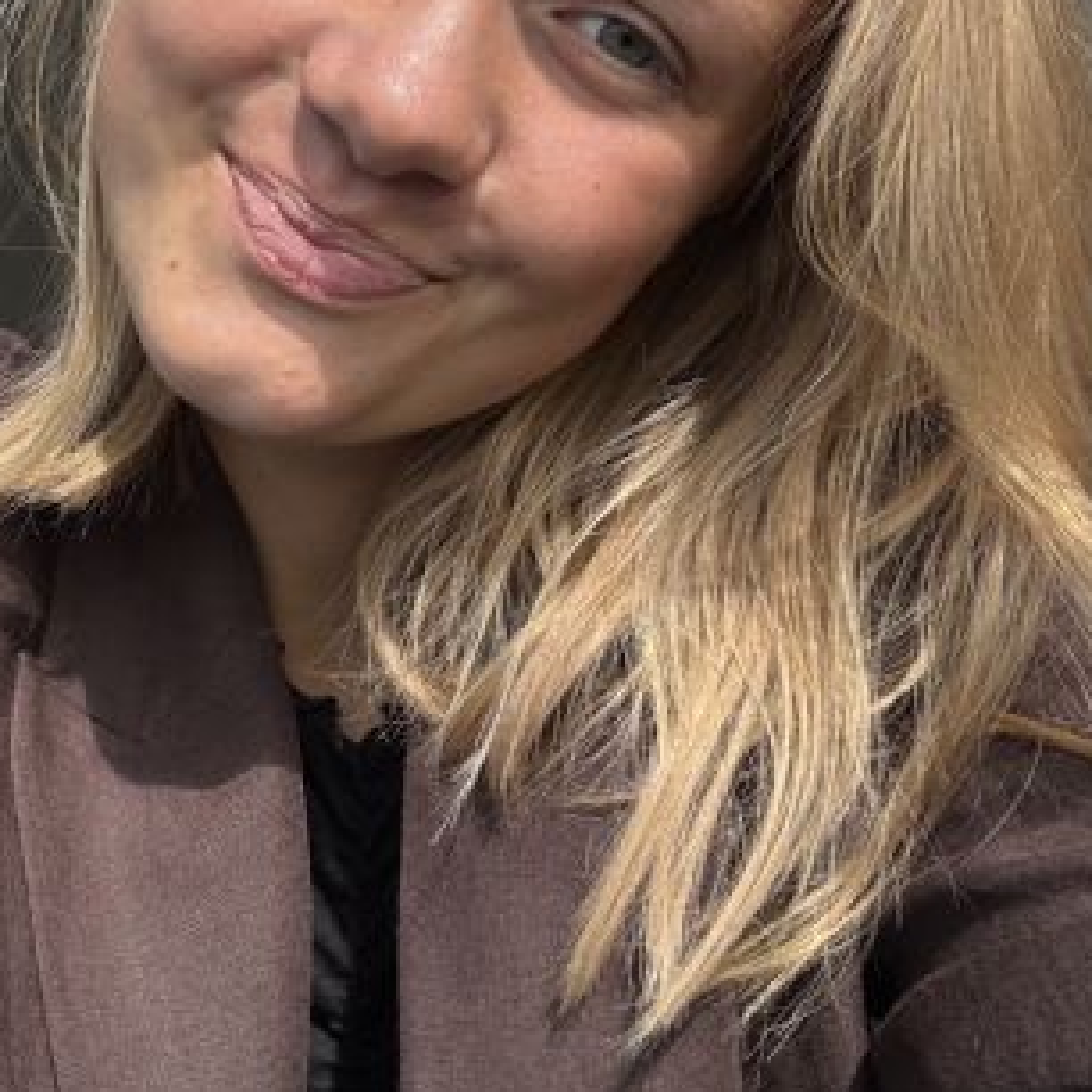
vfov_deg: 32.3
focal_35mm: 52
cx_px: 375
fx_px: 1856
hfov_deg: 32.5
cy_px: 300
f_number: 1.9
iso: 25
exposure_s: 1/552
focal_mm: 2.69
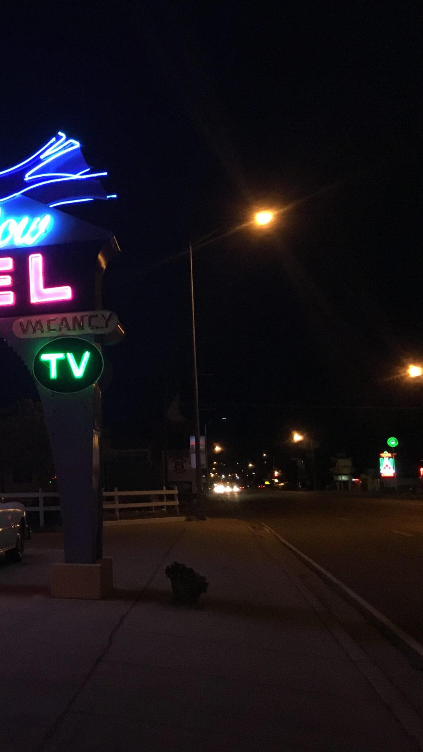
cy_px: 381
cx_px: -39
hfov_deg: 25.7
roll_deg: +1.3
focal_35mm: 43
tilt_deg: +5.5
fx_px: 857
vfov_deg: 47.4
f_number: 2.2
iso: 160
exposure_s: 1/30
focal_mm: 4.15
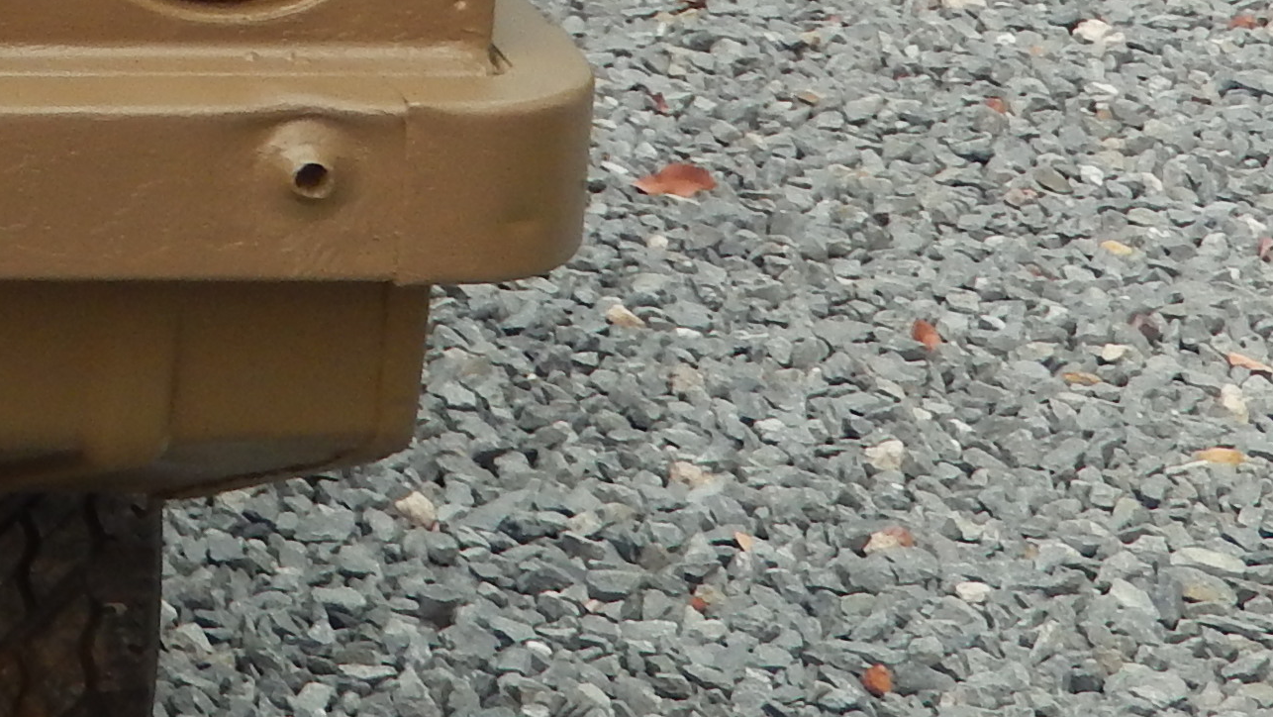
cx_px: -1049
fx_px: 5740
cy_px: -649
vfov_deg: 6.9
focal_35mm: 170
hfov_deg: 11.7
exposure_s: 1/200
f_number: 4.2
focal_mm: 7.3
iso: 125
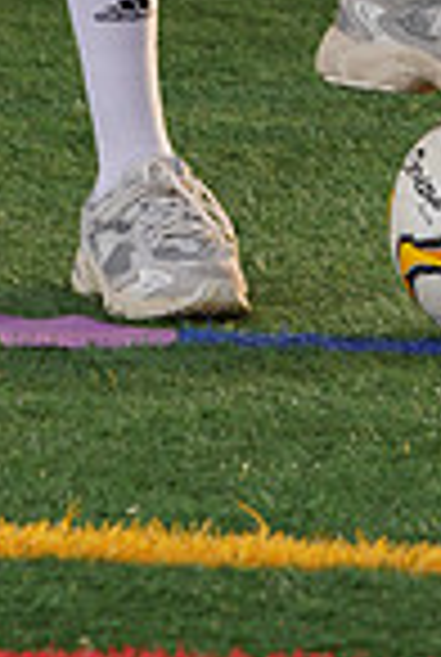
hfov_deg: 1.5
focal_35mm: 897
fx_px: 16404
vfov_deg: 2.3
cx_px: 209
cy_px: -630
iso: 100
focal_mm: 226
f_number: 8
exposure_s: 1/200
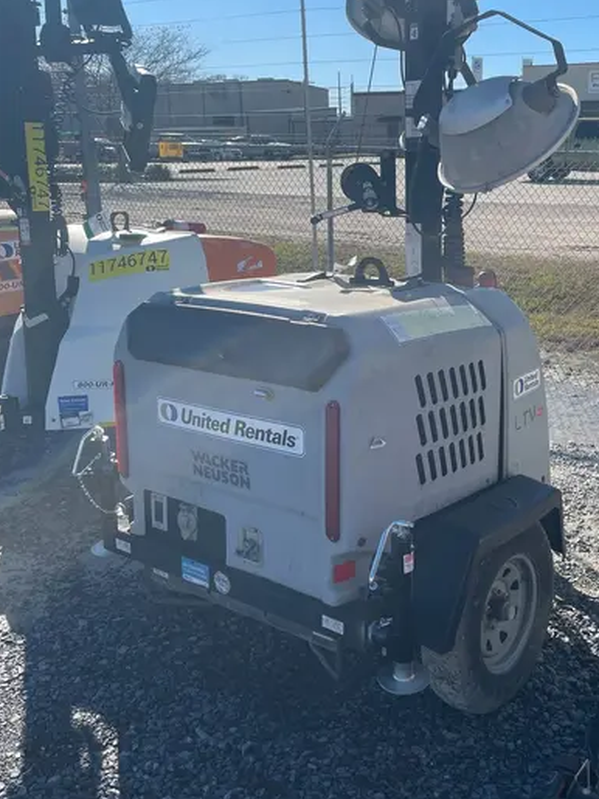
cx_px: 422
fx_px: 854
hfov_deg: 38.0
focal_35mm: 37
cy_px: 364
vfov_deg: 50.1
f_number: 1.6
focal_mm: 4.2
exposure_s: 1/3861
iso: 32
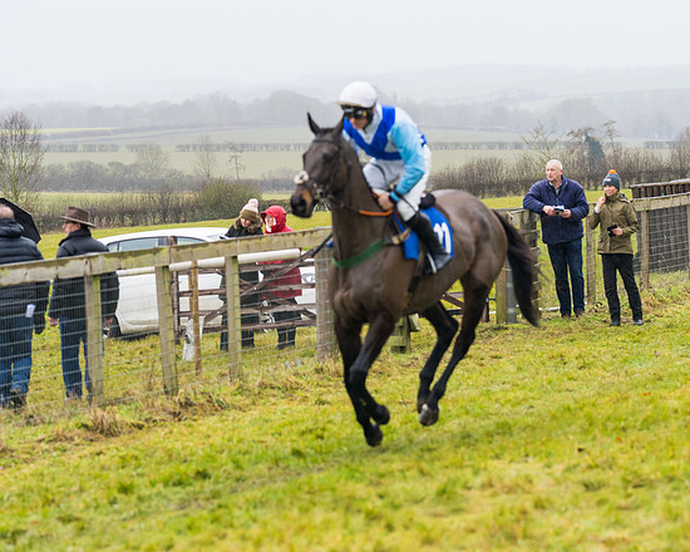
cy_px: 290
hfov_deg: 11.7
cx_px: 335
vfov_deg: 9.4
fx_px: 3370
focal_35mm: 165
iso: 800
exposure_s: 1/1000
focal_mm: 135
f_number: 4
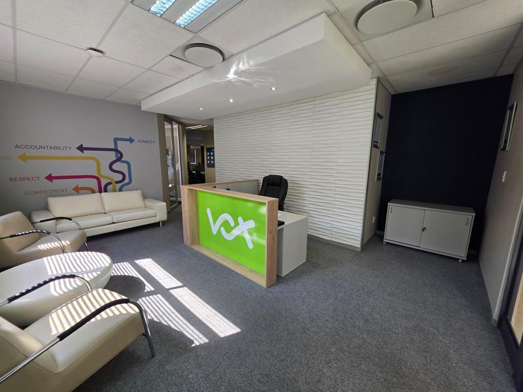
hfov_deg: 106.2
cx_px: 262
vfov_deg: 89.9
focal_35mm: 13
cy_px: 196
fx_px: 196
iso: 64
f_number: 1.9
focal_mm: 2.2
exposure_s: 1/100
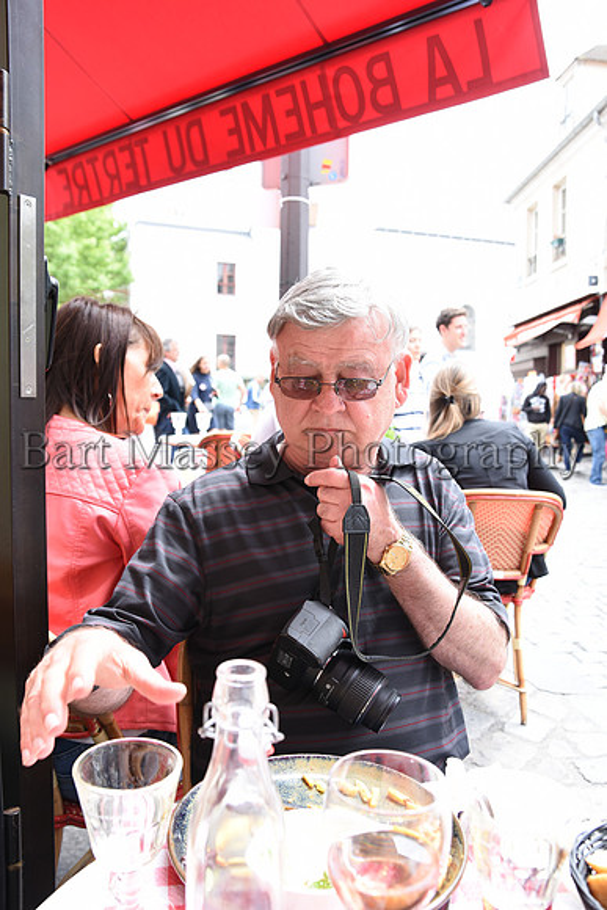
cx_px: 304
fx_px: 708
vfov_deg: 65.5
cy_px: 455
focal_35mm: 28
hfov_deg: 46.4
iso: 320
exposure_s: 1/125
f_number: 5.6
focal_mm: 28
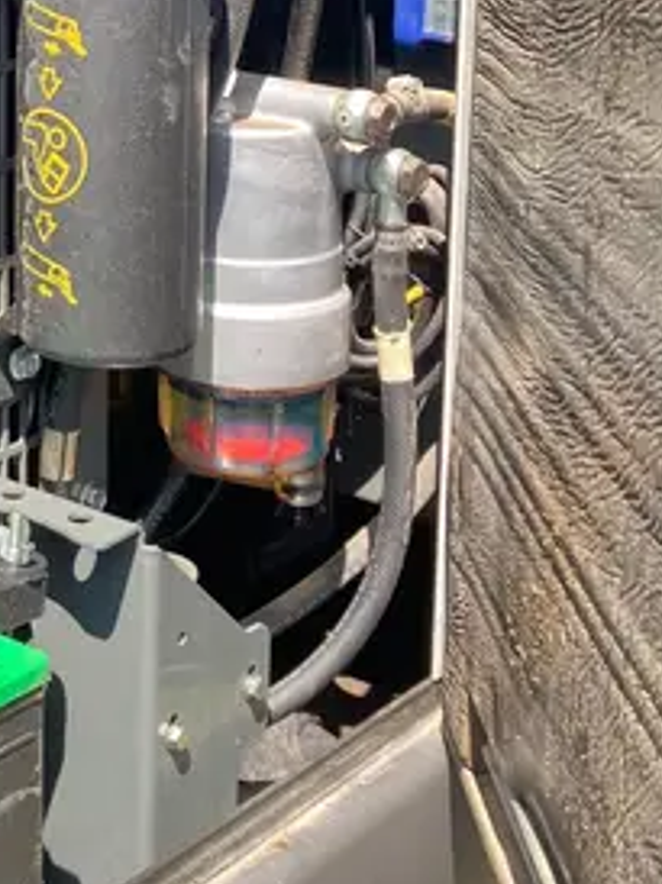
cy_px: 85
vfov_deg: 25.2
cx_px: -78
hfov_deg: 18.8
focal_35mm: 75
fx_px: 1915
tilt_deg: -9.6
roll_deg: +0.1
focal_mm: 3.99
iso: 25
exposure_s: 1/267
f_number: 1.8
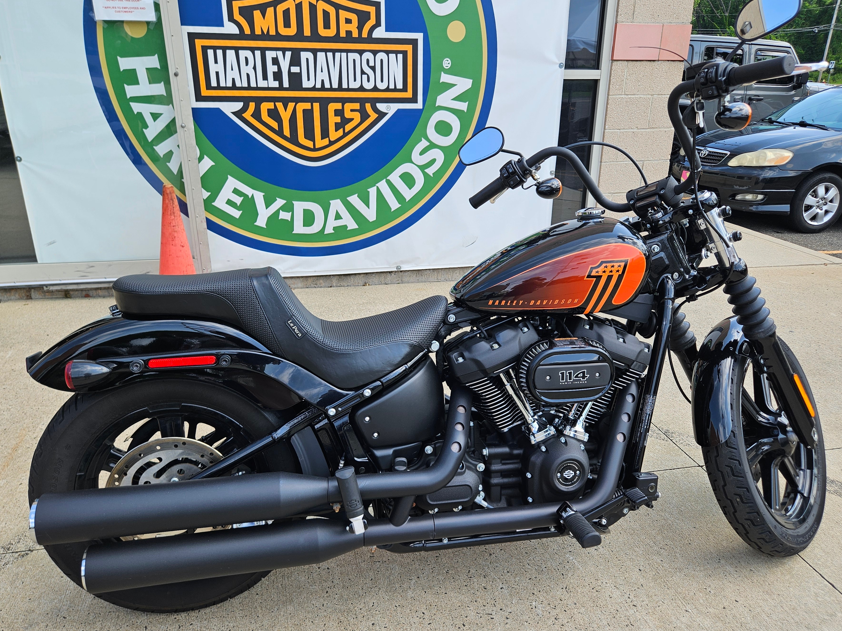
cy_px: 328
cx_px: 423
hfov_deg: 67.3
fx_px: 632
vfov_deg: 53.1
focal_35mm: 26
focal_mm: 5.4
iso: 25
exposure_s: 1/585
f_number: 1.8
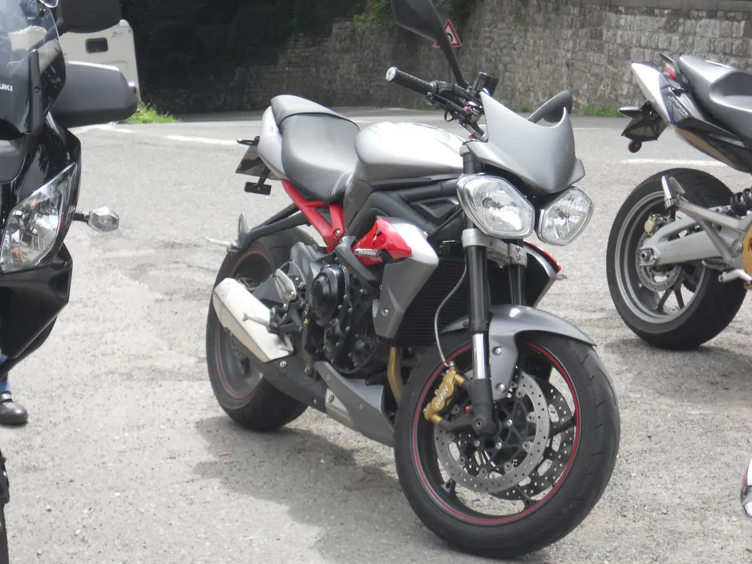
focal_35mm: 92
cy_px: 282
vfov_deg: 16.1
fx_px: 1999
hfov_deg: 21.3
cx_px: 376
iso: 80
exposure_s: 1/125
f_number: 5.4
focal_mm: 16.5
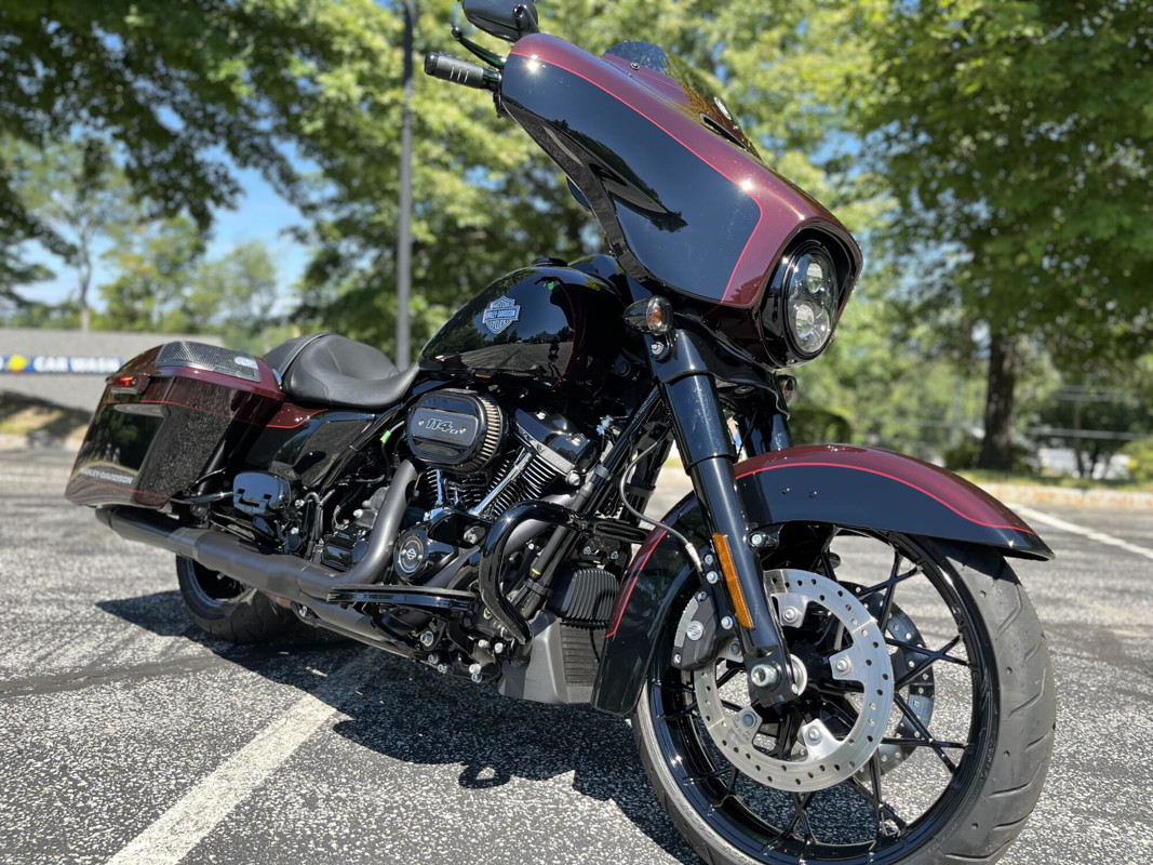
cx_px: 576
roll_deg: -1.9
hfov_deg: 67.3
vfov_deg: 53.1
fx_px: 866
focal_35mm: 26
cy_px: 432
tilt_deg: -5.2
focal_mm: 5.1
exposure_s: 1/705
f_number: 1.6
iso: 50
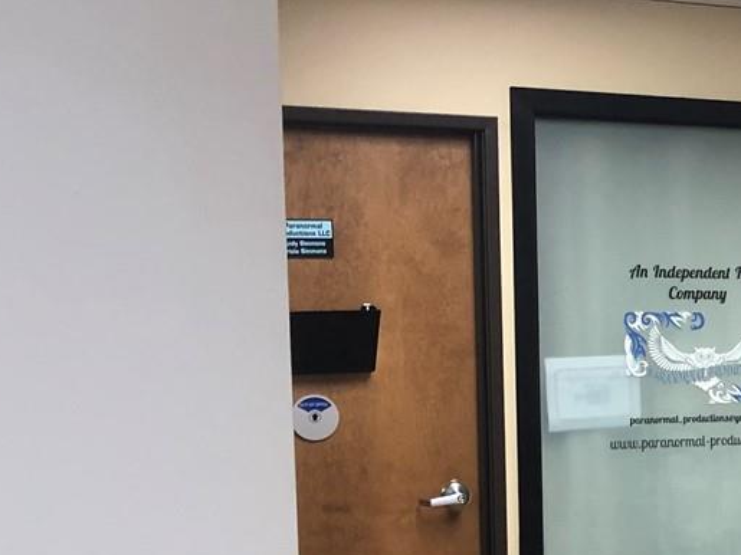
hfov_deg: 20.1
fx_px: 1862
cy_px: 493
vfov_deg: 16.7
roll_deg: -0.6
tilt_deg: -8.5
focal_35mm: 87
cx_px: 1037
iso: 40
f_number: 1.8
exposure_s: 1/25
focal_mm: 3.99
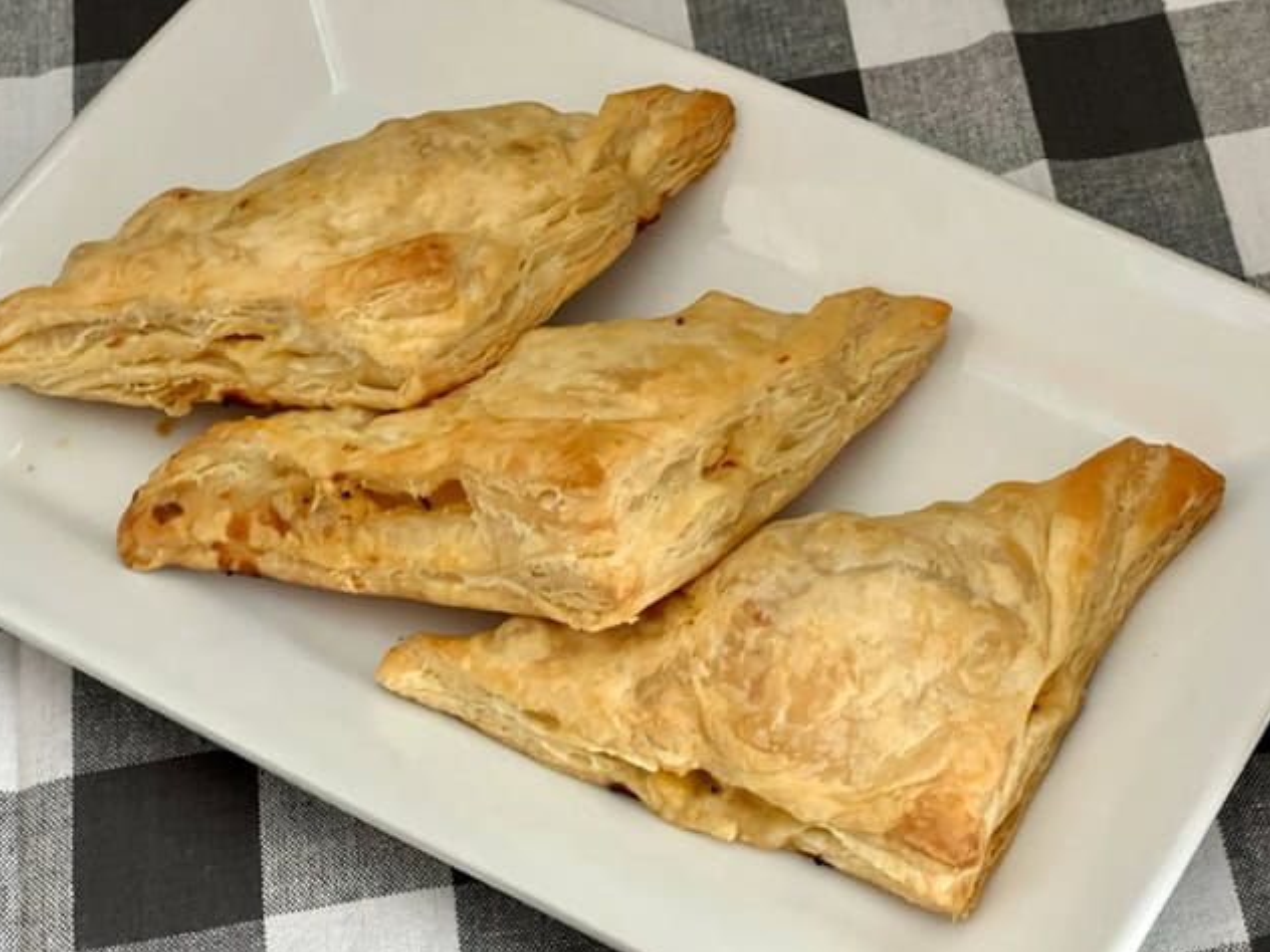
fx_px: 2862
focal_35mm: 78
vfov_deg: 18.9
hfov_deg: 25.0
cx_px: 631
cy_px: 480
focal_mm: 9
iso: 1250
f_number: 2.8
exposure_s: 1/60
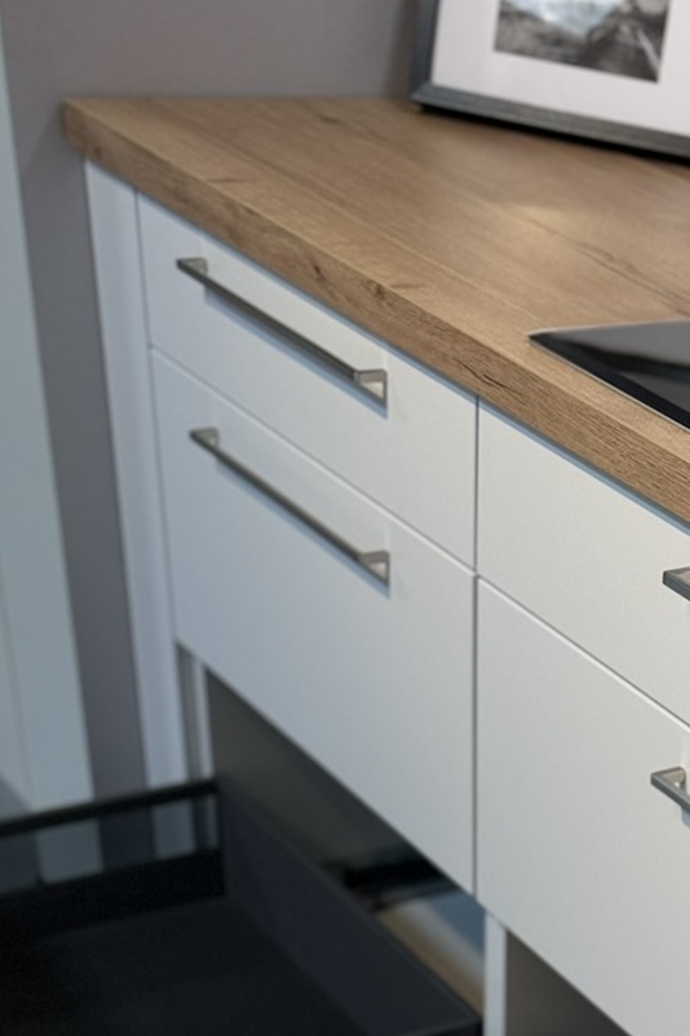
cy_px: 1346
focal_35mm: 68
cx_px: 844
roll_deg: -10.2
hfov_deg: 18.8
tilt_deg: -40.2
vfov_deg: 25.5
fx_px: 1956
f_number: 1.78
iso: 64
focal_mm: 6.76
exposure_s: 1/247
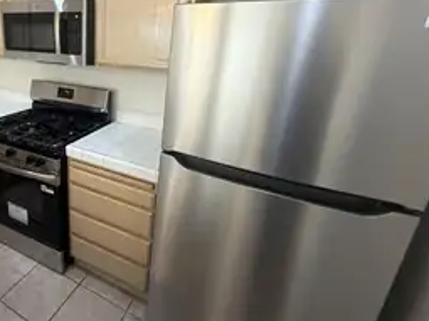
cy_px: 121
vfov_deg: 60.3
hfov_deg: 71.9
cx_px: 114
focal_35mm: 22
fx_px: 273
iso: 250
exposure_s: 1/120
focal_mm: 2.22
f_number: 2.2
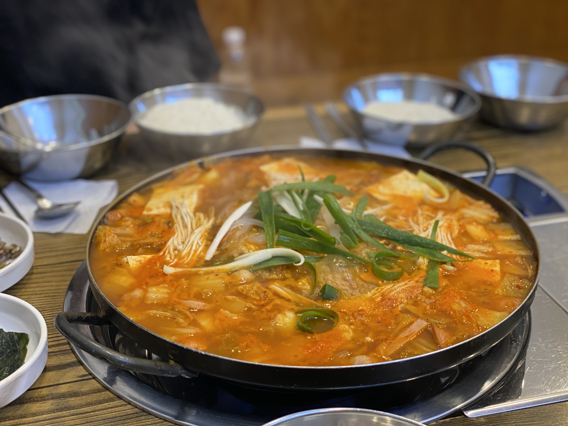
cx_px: 284
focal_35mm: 52
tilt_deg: -27.1
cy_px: 213
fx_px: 853
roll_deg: -1.7
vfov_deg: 28.0
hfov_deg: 36.8
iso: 125
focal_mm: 6
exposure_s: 1/40
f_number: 2
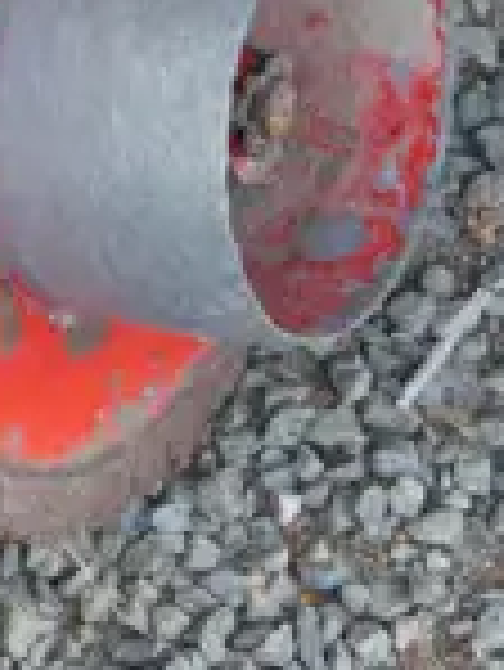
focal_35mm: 344
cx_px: -704
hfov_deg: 4.2
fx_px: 6669
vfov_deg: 5.6
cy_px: -872
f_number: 5.3
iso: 200
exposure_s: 1/60
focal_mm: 25
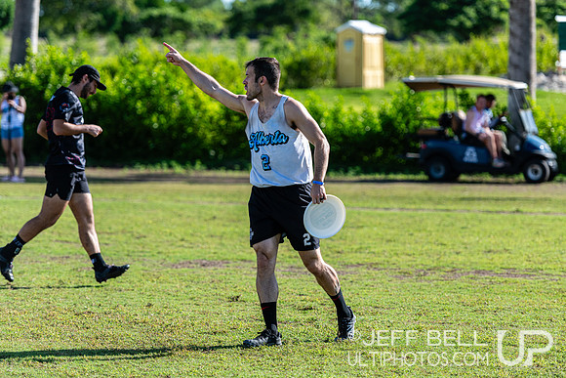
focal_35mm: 160
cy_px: 189
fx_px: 2516
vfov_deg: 8.6
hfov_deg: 12.8
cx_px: 283
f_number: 3.2
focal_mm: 160
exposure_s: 1/2500
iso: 250
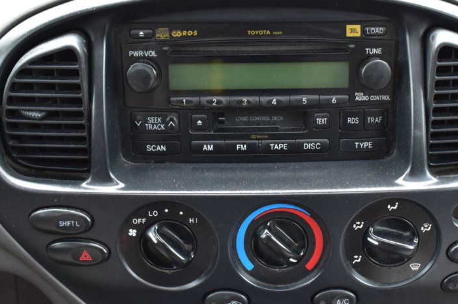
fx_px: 810
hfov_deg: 31.5
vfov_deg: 21.3
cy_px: 177
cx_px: 271
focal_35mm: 64
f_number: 6.3
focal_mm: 29
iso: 500
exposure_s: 1/15
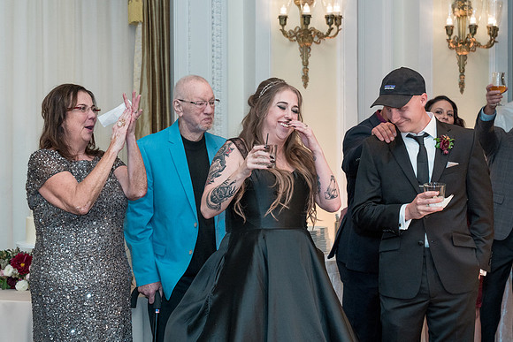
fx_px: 1115
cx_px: 266
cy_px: 160
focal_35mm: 78
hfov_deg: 25.9
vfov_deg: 17.4
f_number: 5
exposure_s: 1/200
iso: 2000
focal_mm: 70
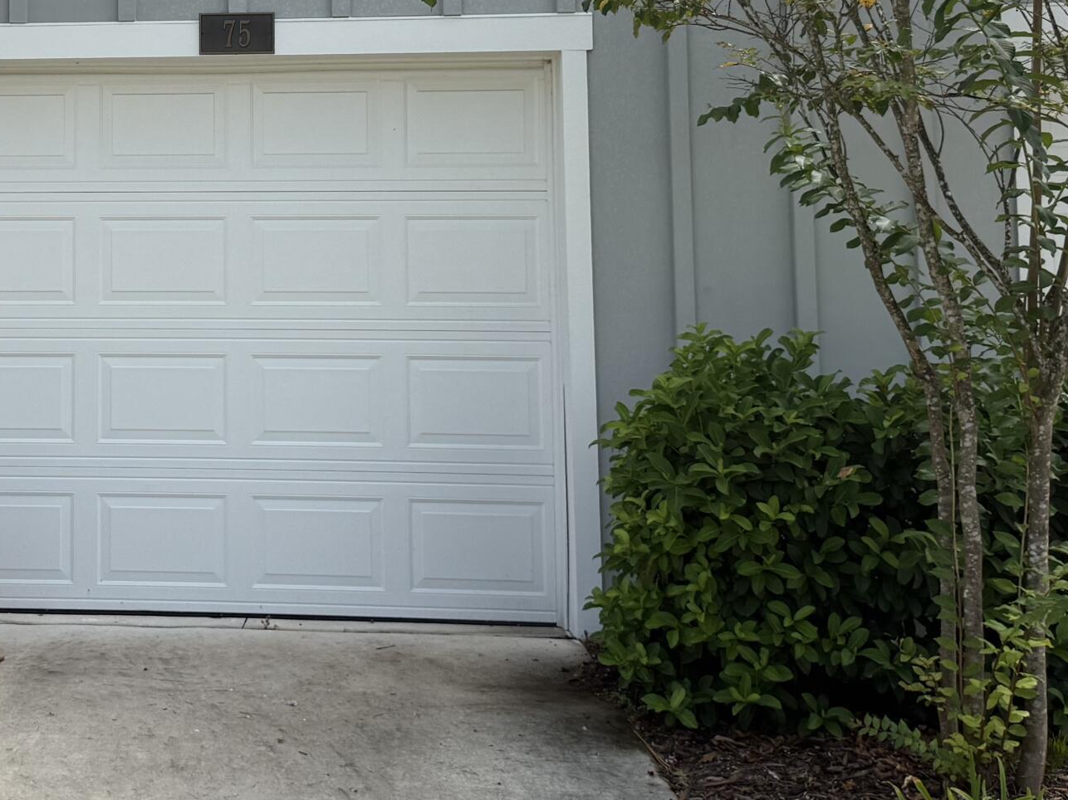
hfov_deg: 32.9
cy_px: 131
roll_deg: +1.0
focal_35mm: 56
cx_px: 149
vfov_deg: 25.5
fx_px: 1727
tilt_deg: +4.4
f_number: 1.78
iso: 100
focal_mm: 6.76
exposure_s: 1/4975
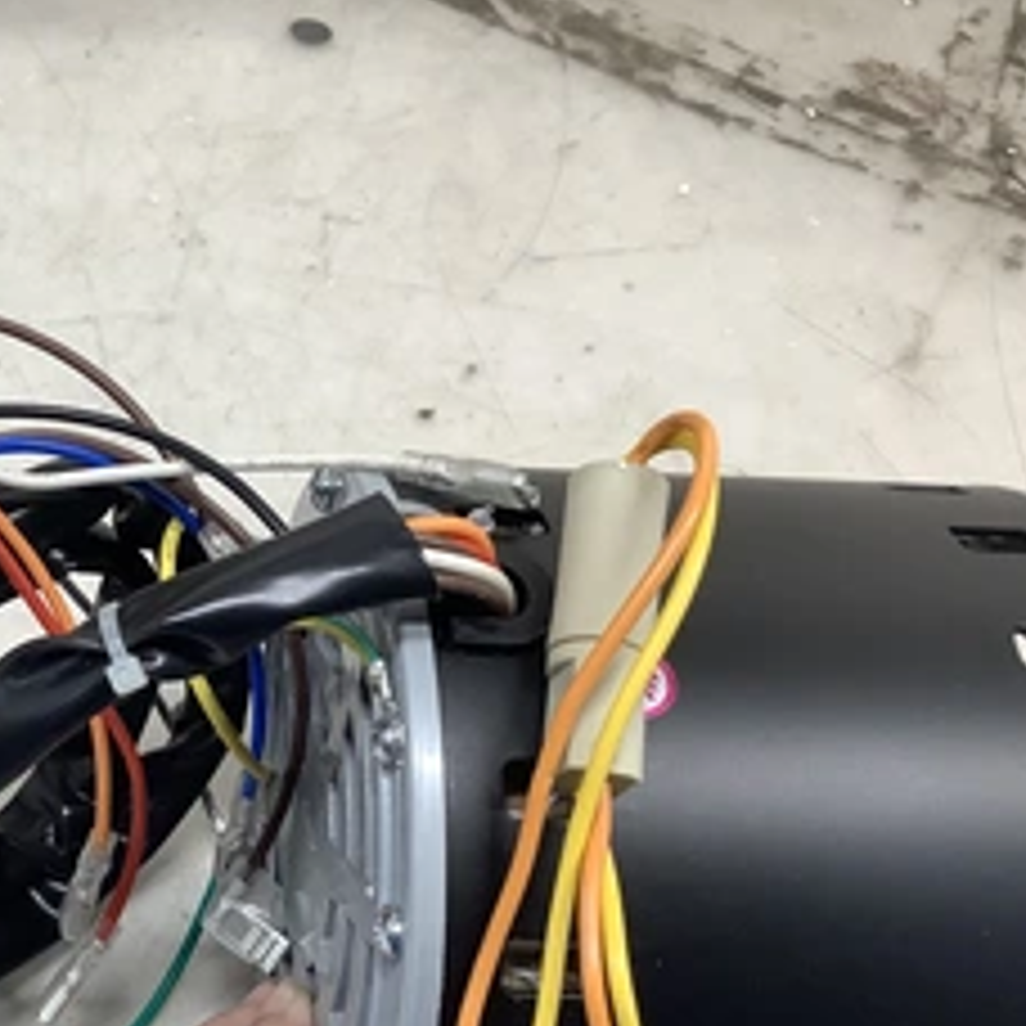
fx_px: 1610
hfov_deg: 33.9
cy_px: 626
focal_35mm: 48
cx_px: 153
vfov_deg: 35.2
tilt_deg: -51.4
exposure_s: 1/120
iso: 100
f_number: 2.4
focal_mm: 3.3
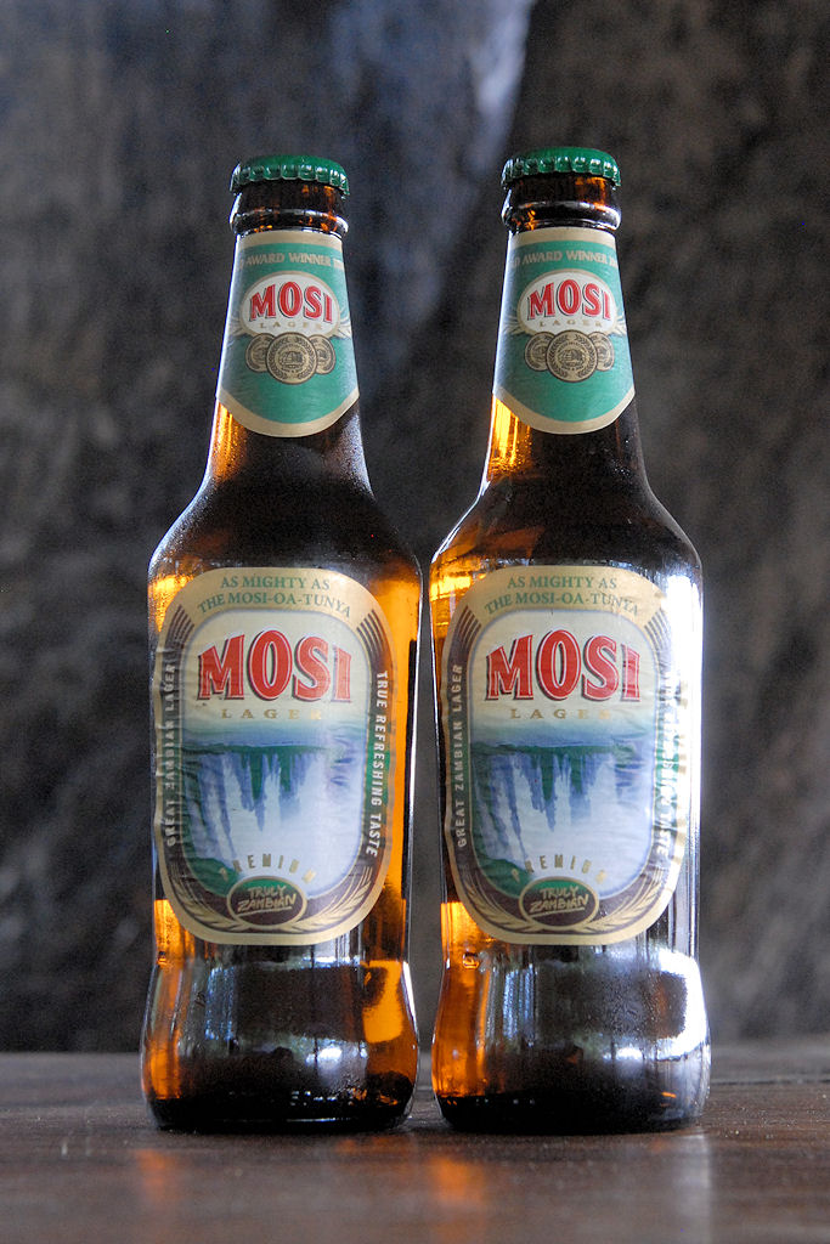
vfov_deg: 30.5
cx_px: 415
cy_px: 622
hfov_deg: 20.6
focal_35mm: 66
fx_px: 2282
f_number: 6.3
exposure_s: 1/25
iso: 800
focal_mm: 44
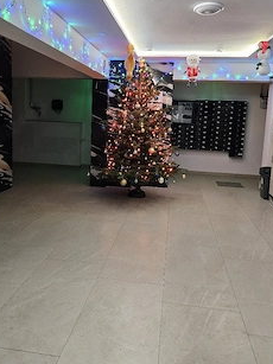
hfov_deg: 46.7
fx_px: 316
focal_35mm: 30
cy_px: 146
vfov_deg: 59.5
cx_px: 125
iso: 640
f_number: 1.8
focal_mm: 5.4
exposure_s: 1/38
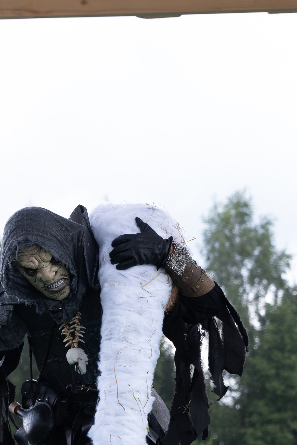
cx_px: 12
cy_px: 295
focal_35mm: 179
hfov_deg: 7.6
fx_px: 2215
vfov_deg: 11.5
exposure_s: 1/640
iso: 800
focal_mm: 51.6
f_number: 3.6
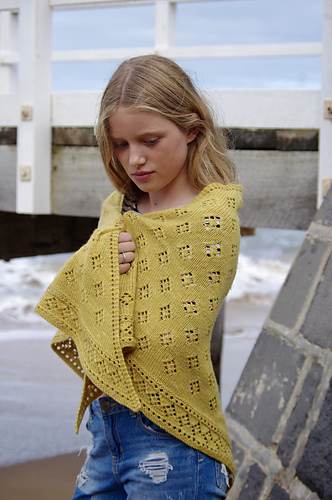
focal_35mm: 75
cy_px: 250
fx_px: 1040
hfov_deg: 18.1
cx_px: 166
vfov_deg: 27.0
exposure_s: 1/1000
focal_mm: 50
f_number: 5.6
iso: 400
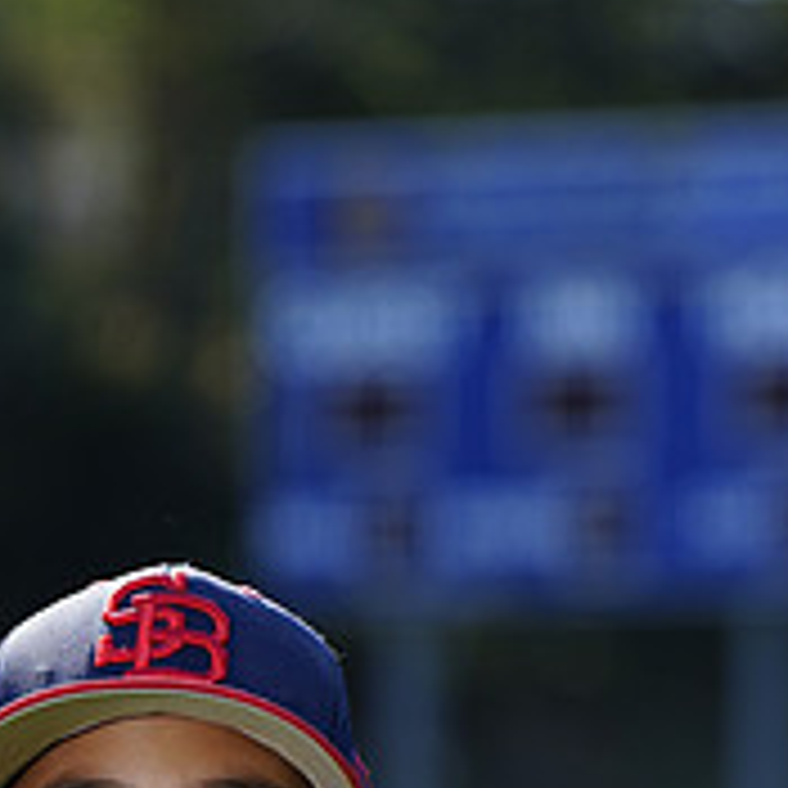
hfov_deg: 3.3
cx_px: 178
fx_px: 13624
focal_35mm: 529
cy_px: 1252
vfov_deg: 3.3
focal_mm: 188
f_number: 5
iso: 100
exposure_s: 1/250
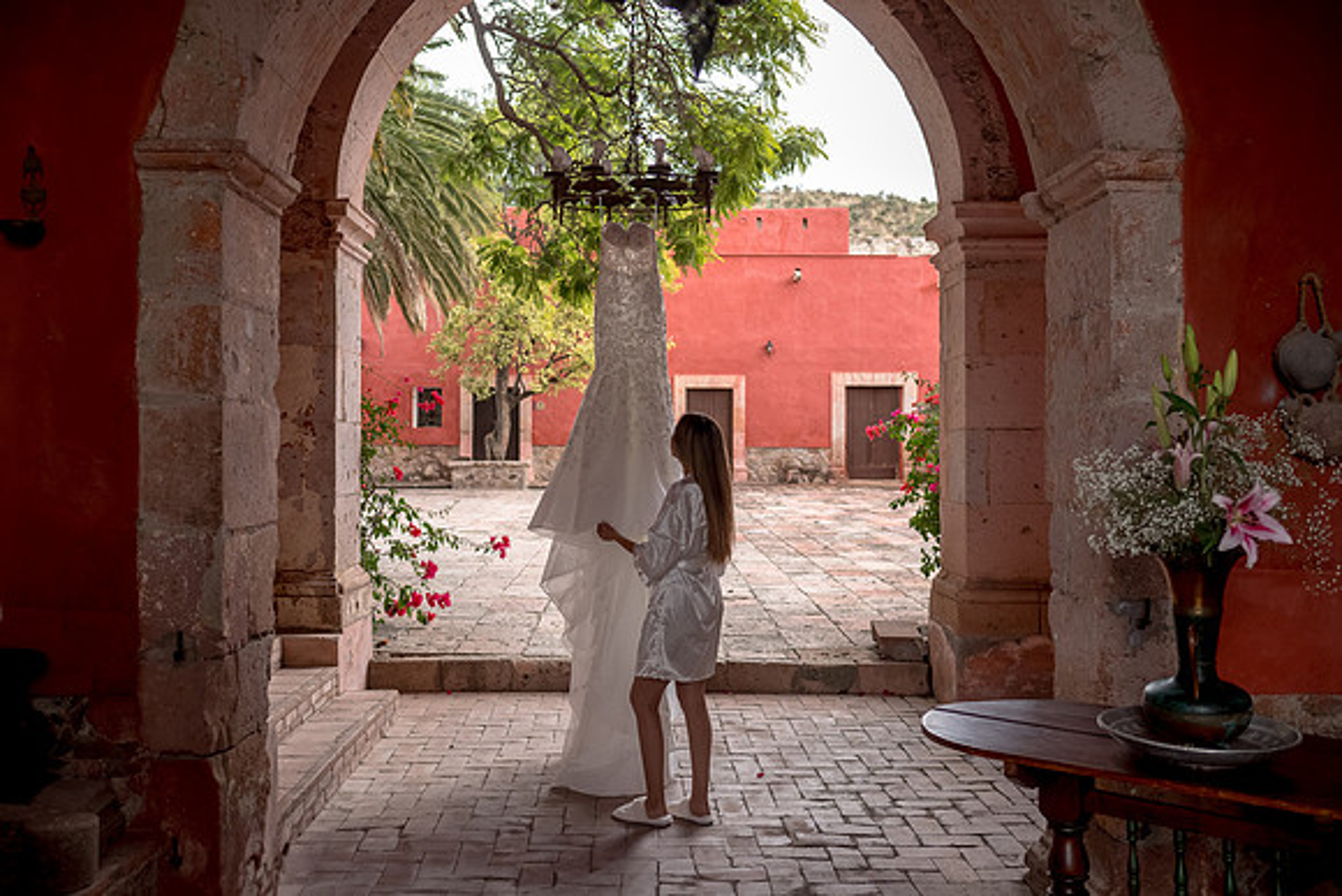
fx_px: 1305
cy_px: 448
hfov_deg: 54.4
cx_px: 671
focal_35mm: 35
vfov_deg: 37.9
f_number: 3.2
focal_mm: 35
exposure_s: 1/100
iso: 100
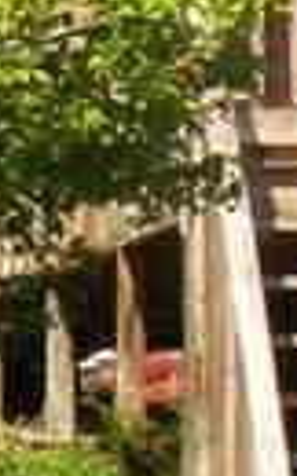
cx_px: 1936
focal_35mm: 969
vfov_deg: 2.2
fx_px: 12577
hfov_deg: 1.3
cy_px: -253
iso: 94
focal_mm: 16.4
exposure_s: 1/218
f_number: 6.3
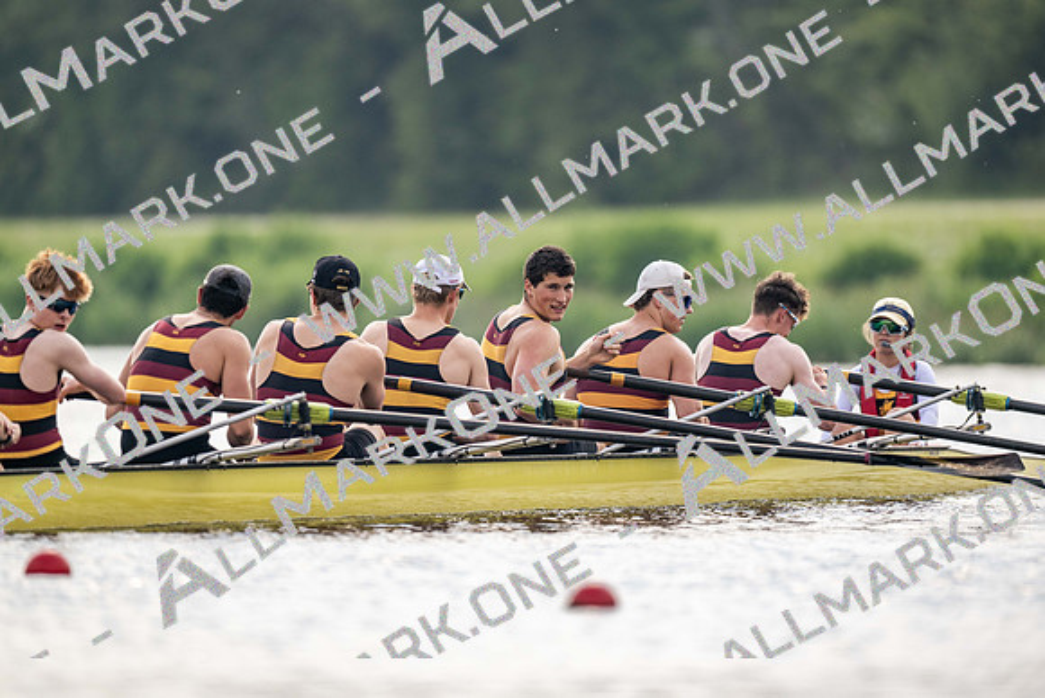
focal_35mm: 600
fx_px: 17420
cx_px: 522
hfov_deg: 3.4
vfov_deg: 2.3
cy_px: 349
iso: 400
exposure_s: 1/2500
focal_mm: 600
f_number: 4
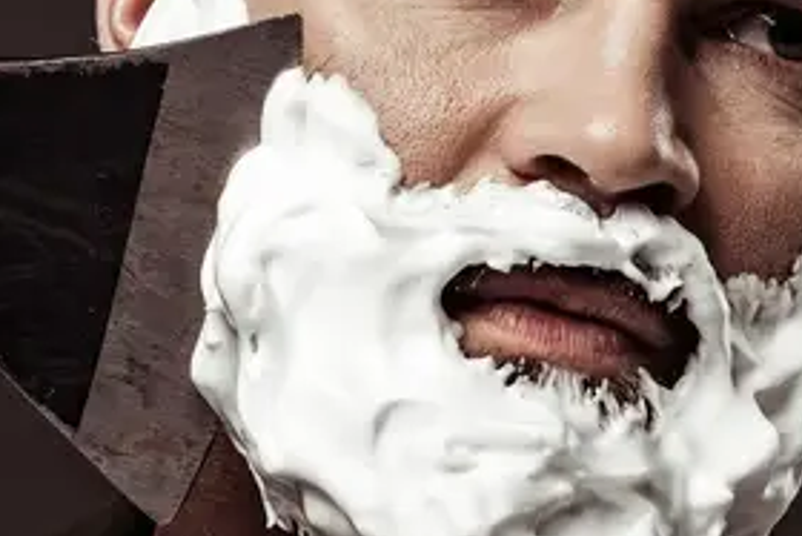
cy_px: 334
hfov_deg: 8.2
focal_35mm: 250
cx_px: 53
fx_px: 5572
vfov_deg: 5.5
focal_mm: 70
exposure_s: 1/200
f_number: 8
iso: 125
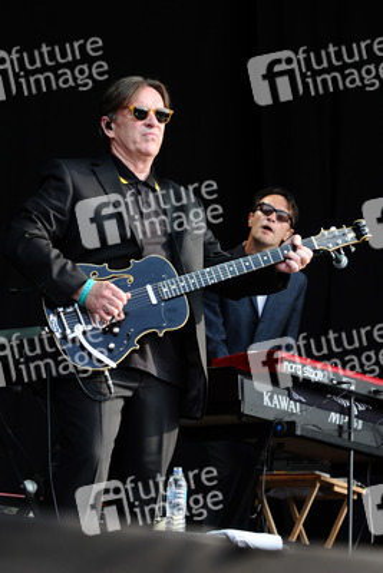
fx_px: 2391
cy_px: 286
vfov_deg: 13.7
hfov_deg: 9.2
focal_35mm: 150
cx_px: 192
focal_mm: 100
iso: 320
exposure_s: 1/400
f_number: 5
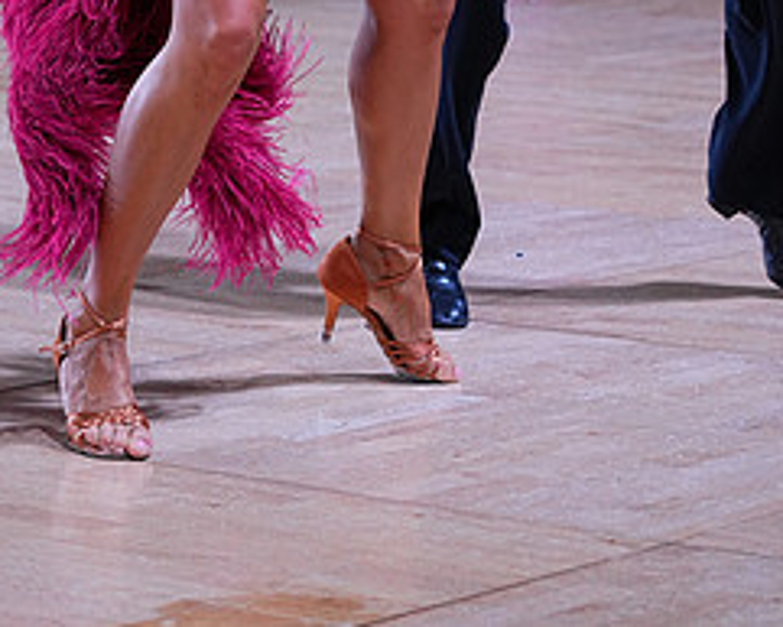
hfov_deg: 10.5
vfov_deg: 8.3
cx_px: 434
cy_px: -312
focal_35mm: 183
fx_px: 4243
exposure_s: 1/500
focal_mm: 81
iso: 1600
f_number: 4
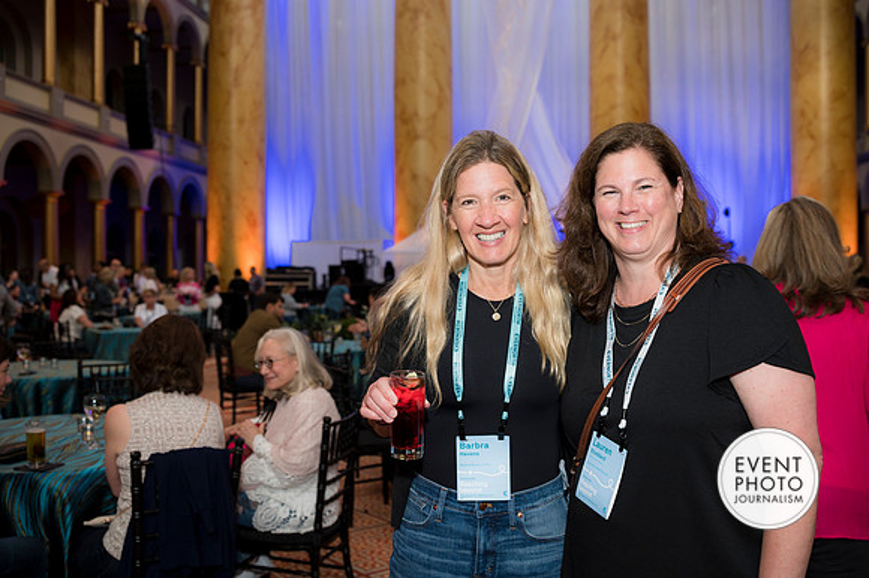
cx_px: 434
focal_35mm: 37
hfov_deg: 52.2
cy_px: 289
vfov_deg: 36.1
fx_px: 887
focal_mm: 35
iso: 800
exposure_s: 1/100
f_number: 4
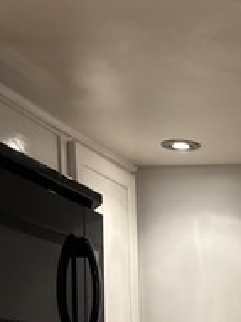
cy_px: 456
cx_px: 399
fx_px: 846
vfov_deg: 19.3
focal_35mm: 91
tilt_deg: -4.8
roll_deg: +0.1
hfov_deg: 14.7
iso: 320
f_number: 1.6
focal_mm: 5.96
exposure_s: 1/60
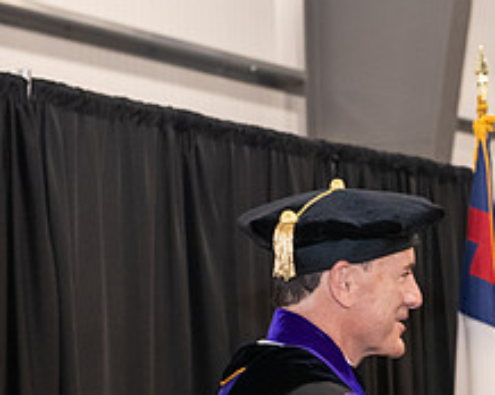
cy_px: 407
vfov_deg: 8.8
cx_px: 547
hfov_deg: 10.9
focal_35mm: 175
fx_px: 2561
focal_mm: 70
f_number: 5
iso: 2500
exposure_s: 1/125
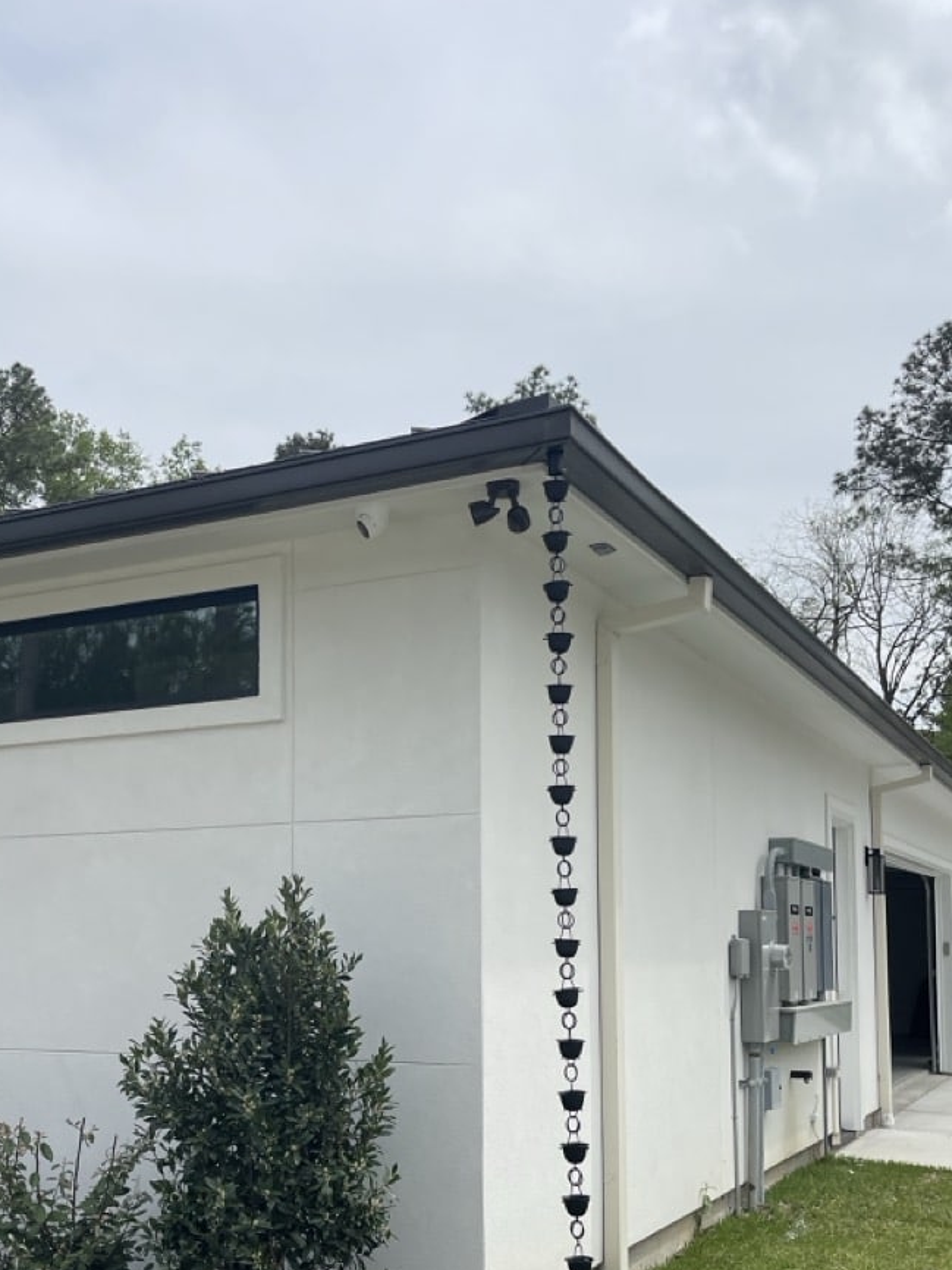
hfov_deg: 38.5
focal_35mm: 37
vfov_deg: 49.2
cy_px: 854
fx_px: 1356
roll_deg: -0.6
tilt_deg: +4.6
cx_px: 390
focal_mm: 5.1
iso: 32
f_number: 1.6
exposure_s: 1/4348
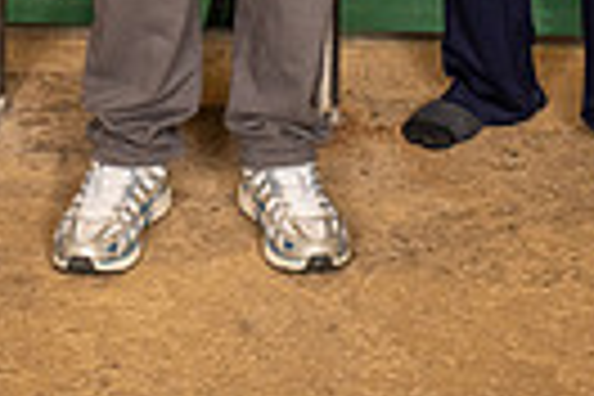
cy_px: -567
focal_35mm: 130
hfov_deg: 15.7
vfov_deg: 9.4
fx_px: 2145
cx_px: 220
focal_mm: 38
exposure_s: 1/400
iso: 1000
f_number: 6.3
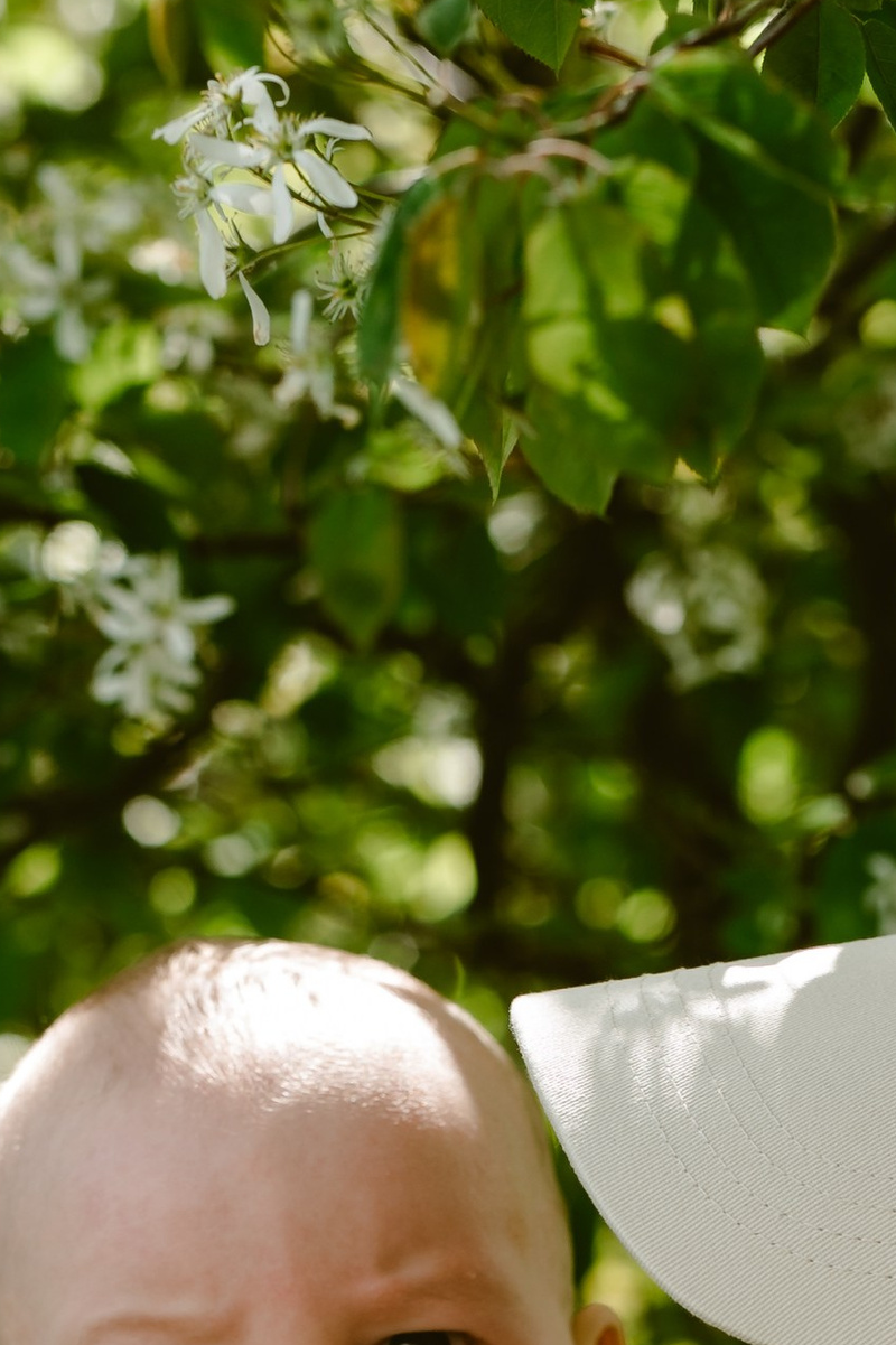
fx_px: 5976
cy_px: 1972
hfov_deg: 8.6
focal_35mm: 160
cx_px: 670
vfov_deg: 12.3
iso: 200
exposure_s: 1/320
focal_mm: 50
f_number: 4
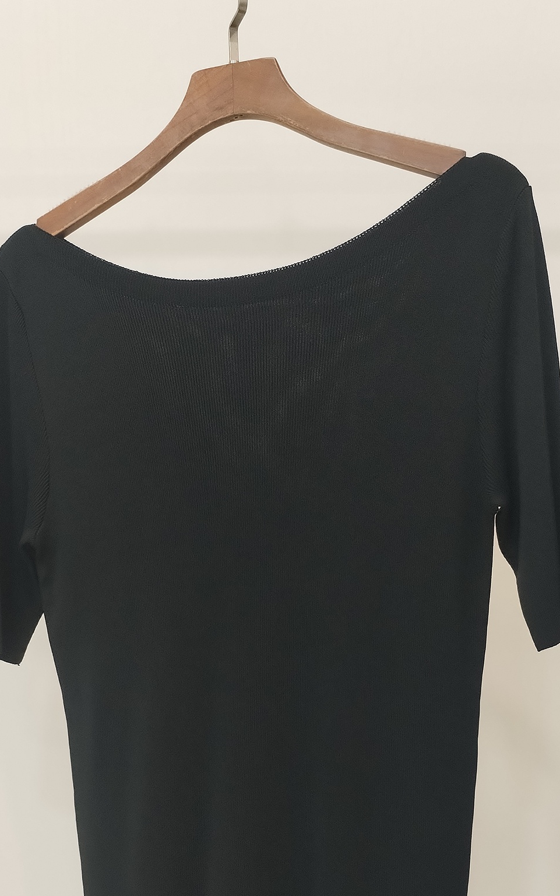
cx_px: 228
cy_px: 595
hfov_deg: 26.8
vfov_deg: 41.3
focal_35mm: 48
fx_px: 1172
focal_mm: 4.75
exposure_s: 1/60
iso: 457
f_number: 1.8
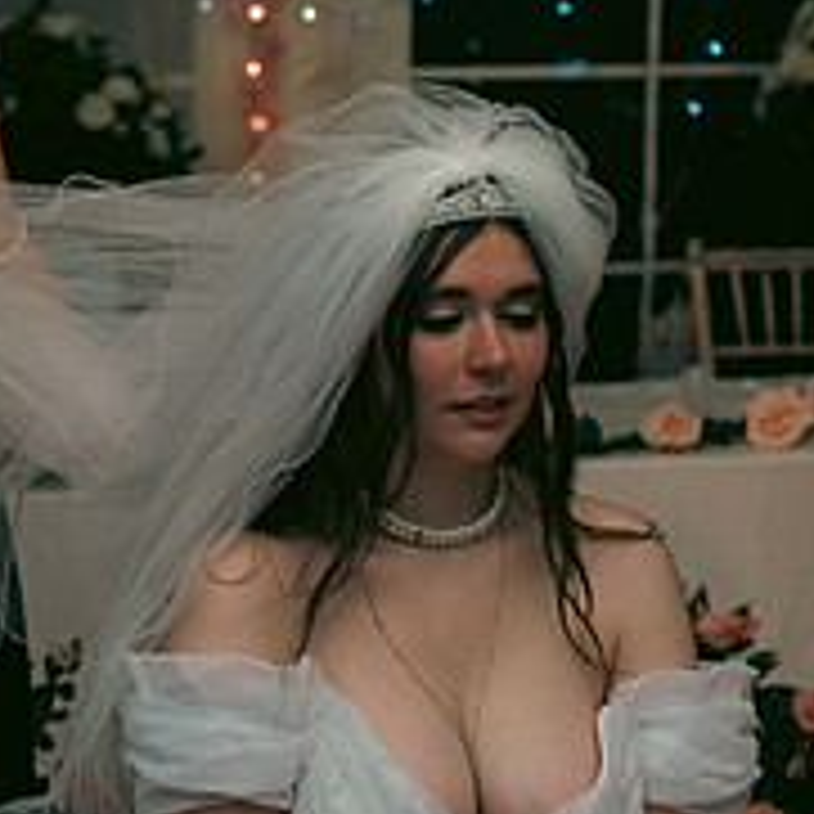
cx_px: 324
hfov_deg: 11.1
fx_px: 4203
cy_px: 353
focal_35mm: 158
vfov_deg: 11.1
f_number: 3.5
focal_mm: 58
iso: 800
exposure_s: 1/160
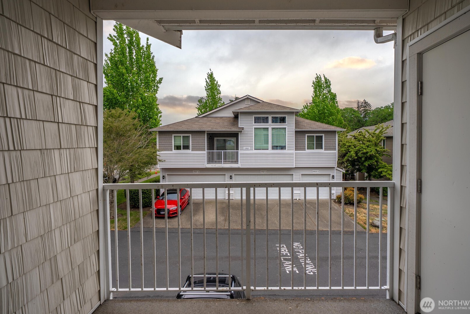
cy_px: 150
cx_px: 243
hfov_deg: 90.0
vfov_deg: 67.3
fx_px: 235
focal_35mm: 18
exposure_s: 1/200
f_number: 7.1
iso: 80
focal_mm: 17
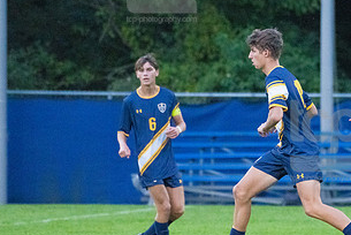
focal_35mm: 532
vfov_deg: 2.6
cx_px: 326
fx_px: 5192
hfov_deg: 3.9
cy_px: 141
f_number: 5.6
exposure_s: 1/2000
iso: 6400
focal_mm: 280
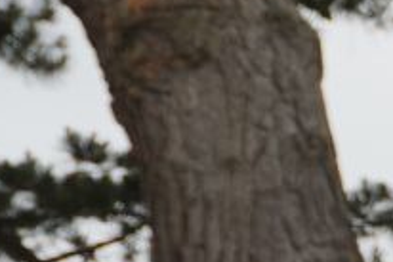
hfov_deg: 3.9
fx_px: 5463
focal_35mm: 501
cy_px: 698
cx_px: 1349
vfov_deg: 2.7
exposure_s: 1/200
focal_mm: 43
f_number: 6.3
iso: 100
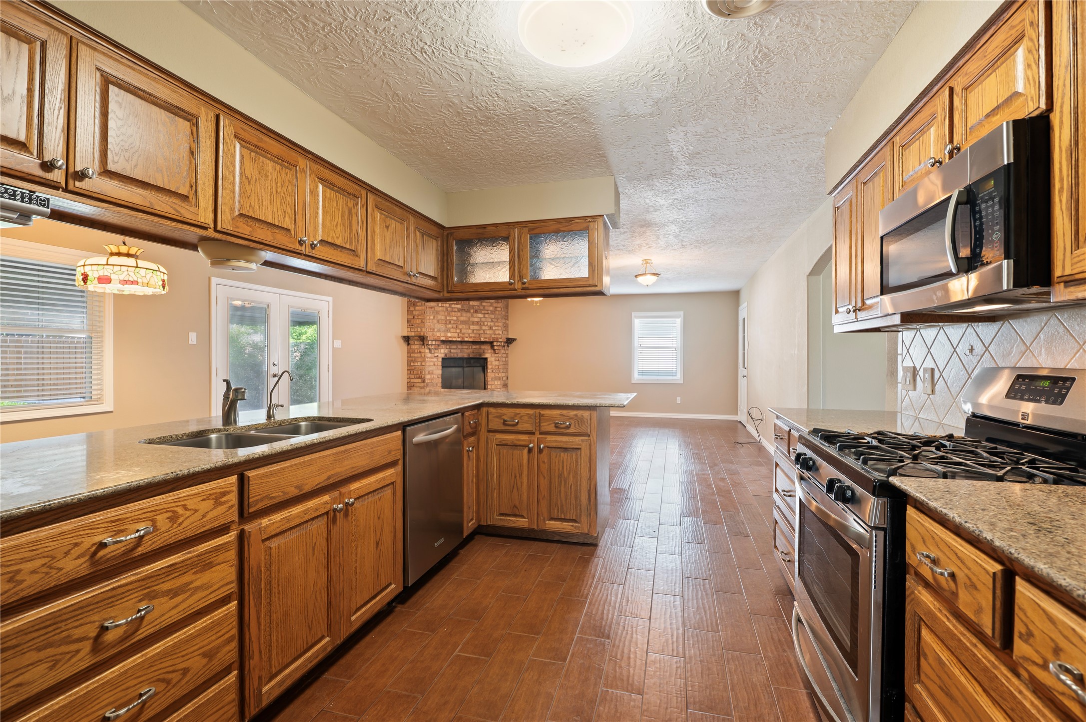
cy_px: 361
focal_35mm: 16
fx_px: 482
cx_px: 543
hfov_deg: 96.8
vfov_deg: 73.7
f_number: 6.3
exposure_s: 1.3
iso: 125
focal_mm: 16
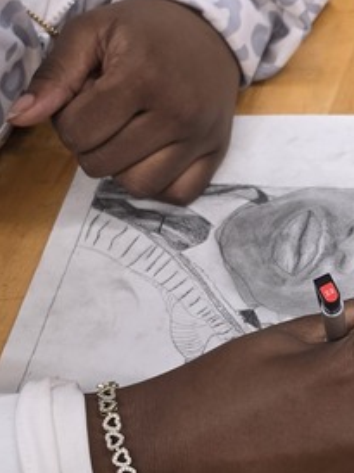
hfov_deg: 16.6
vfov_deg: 22.8
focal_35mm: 86
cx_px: 383
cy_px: 261
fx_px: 1174
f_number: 1.4
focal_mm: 6.5
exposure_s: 1/120
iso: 100
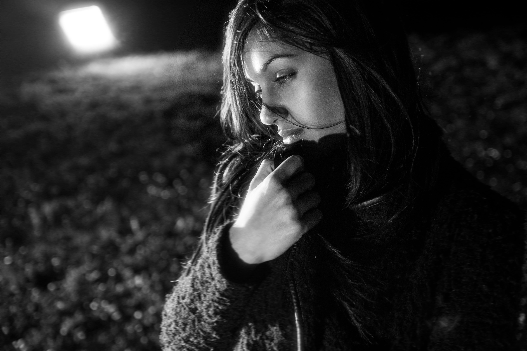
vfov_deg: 19.7
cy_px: 176
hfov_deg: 29.2
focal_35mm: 69
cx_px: 264
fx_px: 1010
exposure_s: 1/100
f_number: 2.8
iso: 1250
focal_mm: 46
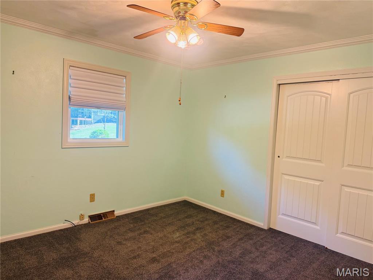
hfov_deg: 71.6
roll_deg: -2.9
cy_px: 140
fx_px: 259
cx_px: 186
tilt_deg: -3.3
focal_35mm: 24
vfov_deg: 56.8
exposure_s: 1/60
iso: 125
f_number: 1.78
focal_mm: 6.76
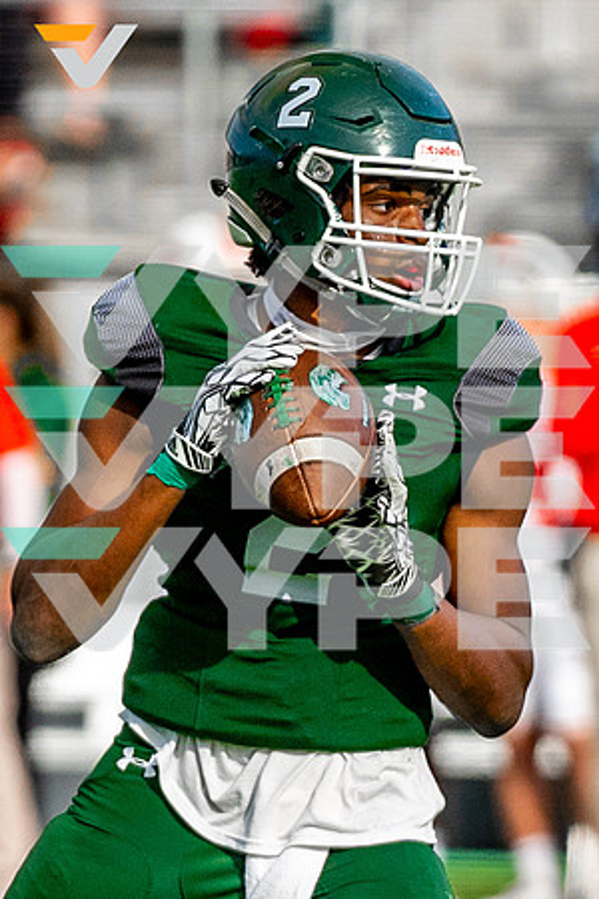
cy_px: 656
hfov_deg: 1.4
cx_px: 237
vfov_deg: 2.1
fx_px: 24158
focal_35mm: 968
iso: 400
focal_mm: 200
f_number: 2.8
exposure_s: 1/2000
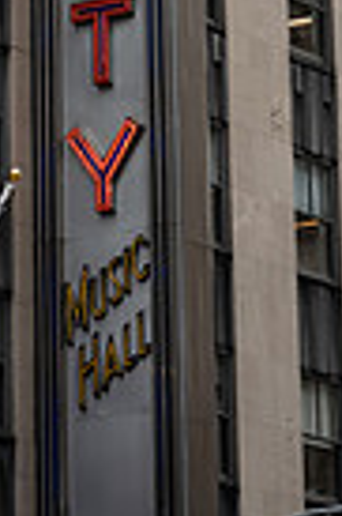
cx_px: 105
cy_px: -260
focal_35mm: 279
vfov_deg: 7.3
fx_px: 3986
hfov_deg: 4.9
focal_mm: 85
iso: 50
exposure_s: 1/200
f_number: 3.5
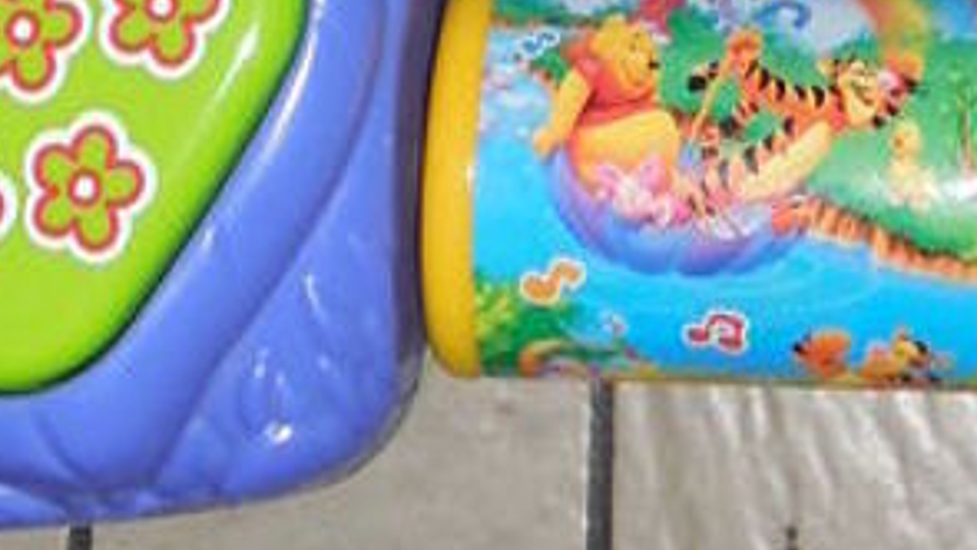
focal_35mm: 128
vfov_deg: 7.9
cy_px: -1231
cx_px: 838
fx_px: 3316
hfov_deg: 16.6
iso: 125
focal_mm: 4.6
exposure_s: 1/25
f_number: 3.5
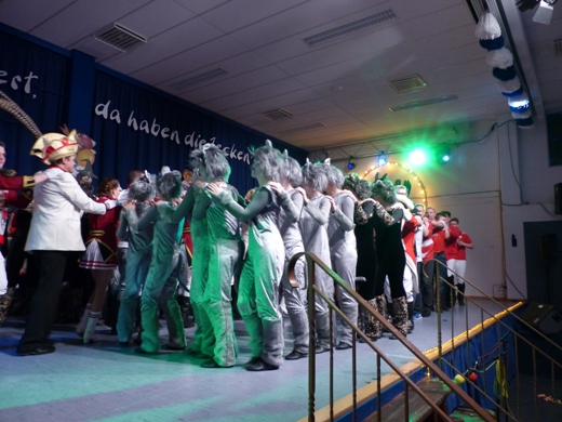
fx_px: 406
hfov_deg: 69.4
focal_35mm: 25
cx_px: 281
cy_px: 211
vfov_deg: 54.9
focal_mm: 4.5
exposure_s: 1/30
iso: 400
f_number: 2.8
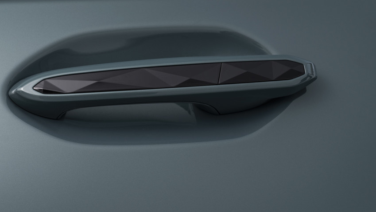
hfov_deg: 28.4
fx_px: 738
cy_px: 65
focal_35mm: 74
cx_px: 124
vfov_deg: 16.3
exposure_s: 1/125
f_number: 5
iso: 125
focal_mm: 50
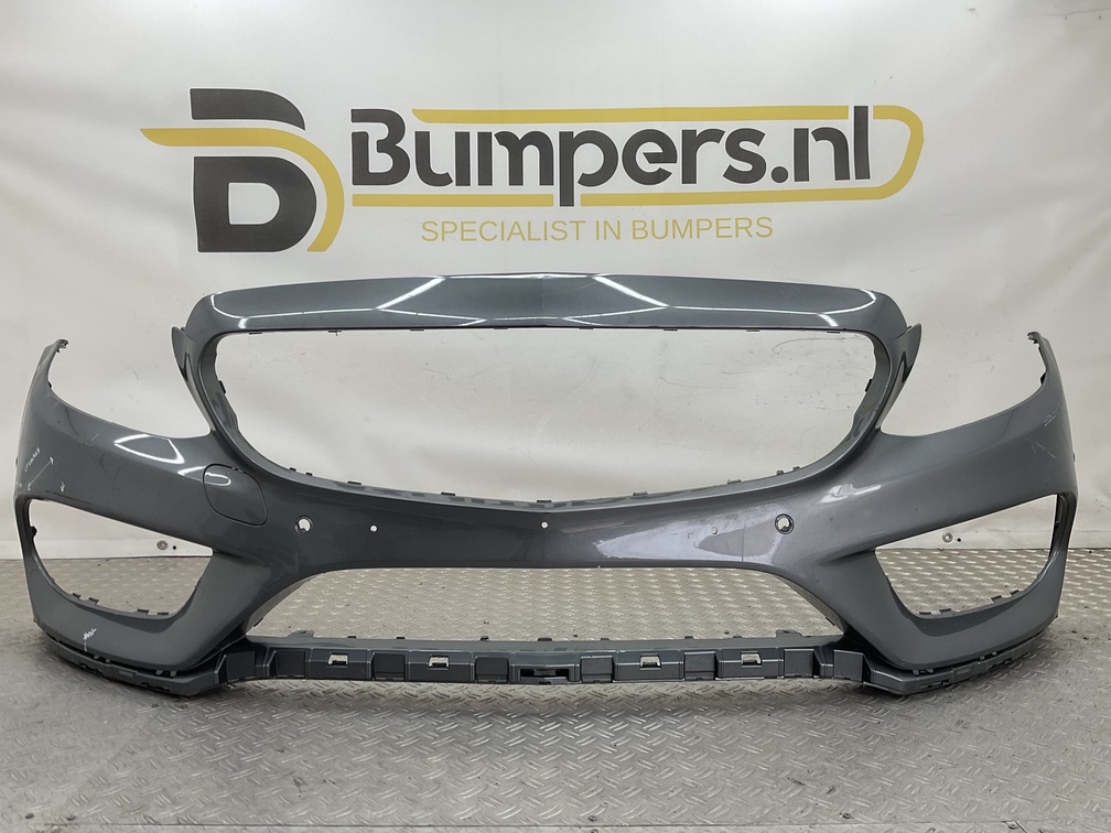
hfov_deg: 61.7
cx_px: 556
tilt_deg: -5.2
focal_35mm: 29
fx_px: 931
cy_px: 416
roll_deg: -0.5
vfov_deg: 48.2
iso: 20
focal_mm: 3
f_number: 1.8
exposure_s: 1/120
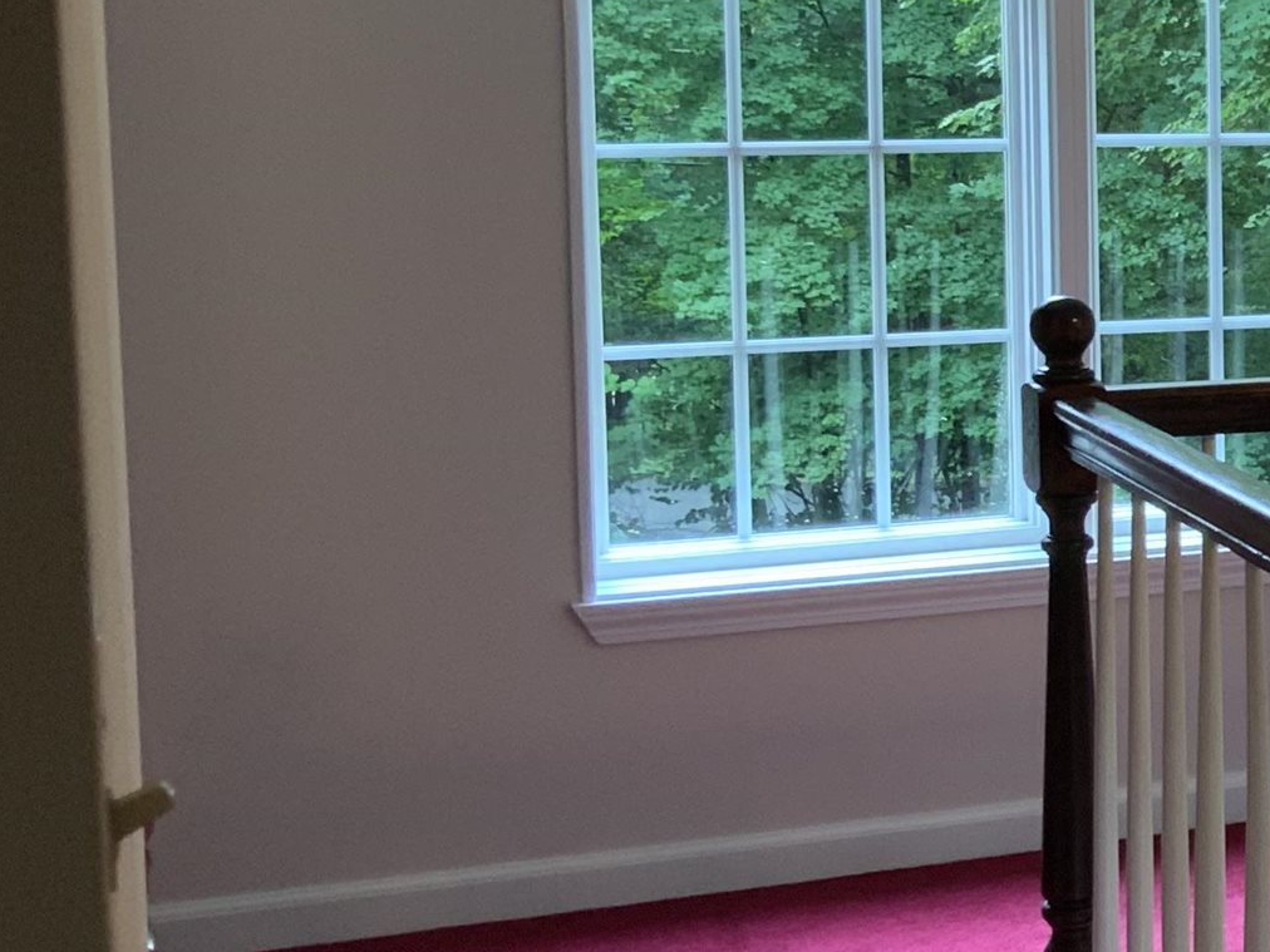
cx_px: 1923
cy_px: 310
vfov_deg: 16.7
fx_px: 3229
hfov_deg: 19.3
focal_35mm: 88
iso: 50
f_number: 1.8
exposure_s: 1/60
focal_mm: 3
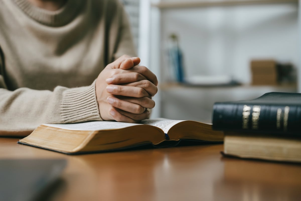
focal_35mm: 70
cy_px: 100
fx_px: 585
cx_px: 150
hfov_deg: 28.9
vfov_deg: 19.4
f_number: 2.8
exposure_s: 1/80
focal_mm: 70
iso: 500
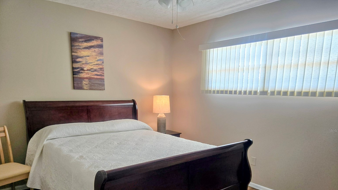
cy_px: 130
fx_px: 233
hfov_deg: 71.9
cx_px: 174
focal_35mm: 26
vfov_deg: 43.6
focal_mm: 5.4
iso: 160
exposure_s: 1/120
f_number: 1.8
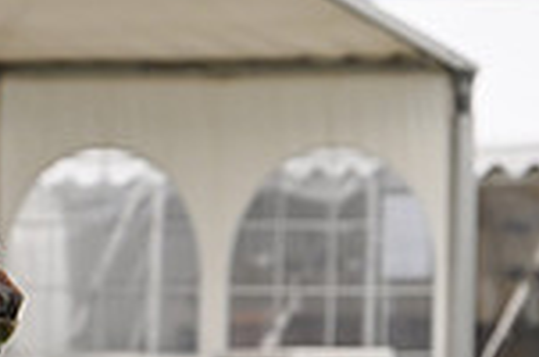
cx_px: -243
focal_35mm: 712
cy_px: 505
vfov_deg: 1.9
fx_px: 10638
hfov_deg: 2.9
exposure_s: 1/2000
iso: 1000
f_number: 4
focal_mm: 185
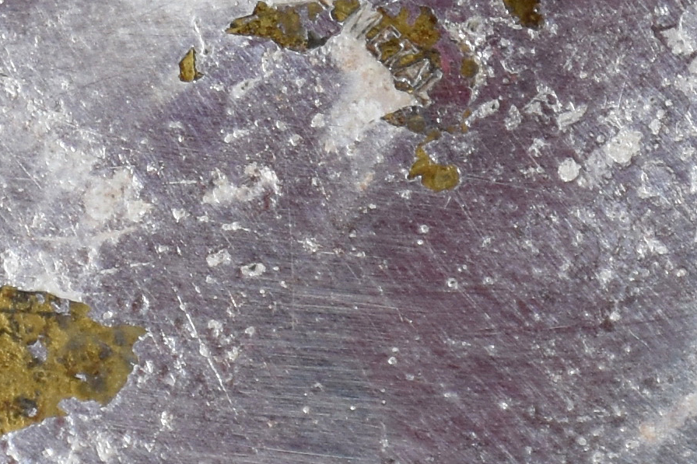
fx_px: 14582
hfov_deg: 2.7
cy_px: -38
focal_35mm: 753
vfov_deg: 1.8
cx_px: 401
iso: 250
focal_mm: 75
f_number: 6.3
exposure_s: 1/60
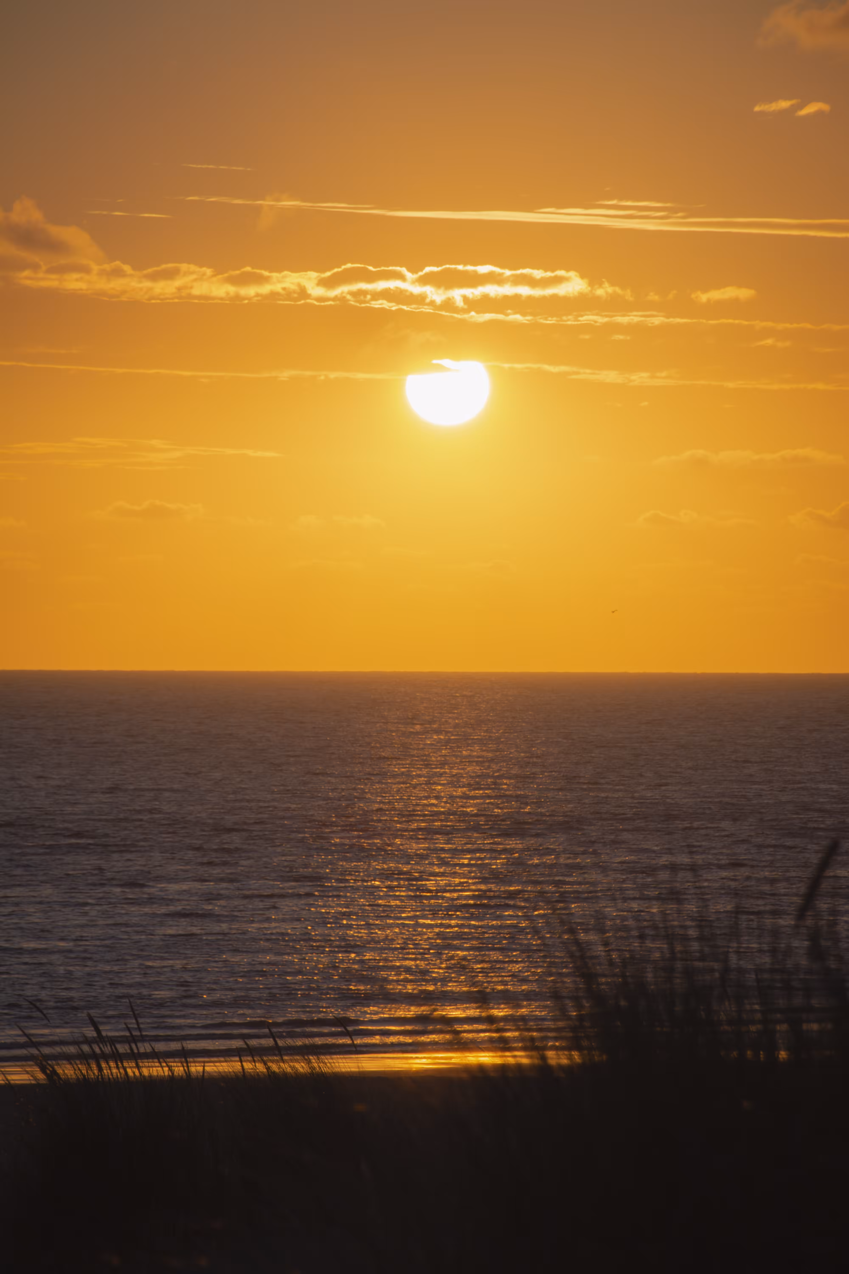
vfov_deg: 8.1
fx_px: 9020
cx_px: 424
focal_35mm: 255
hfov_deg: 5.4
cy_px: 637
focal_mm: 170
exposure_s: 1/320
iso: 100
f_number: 13
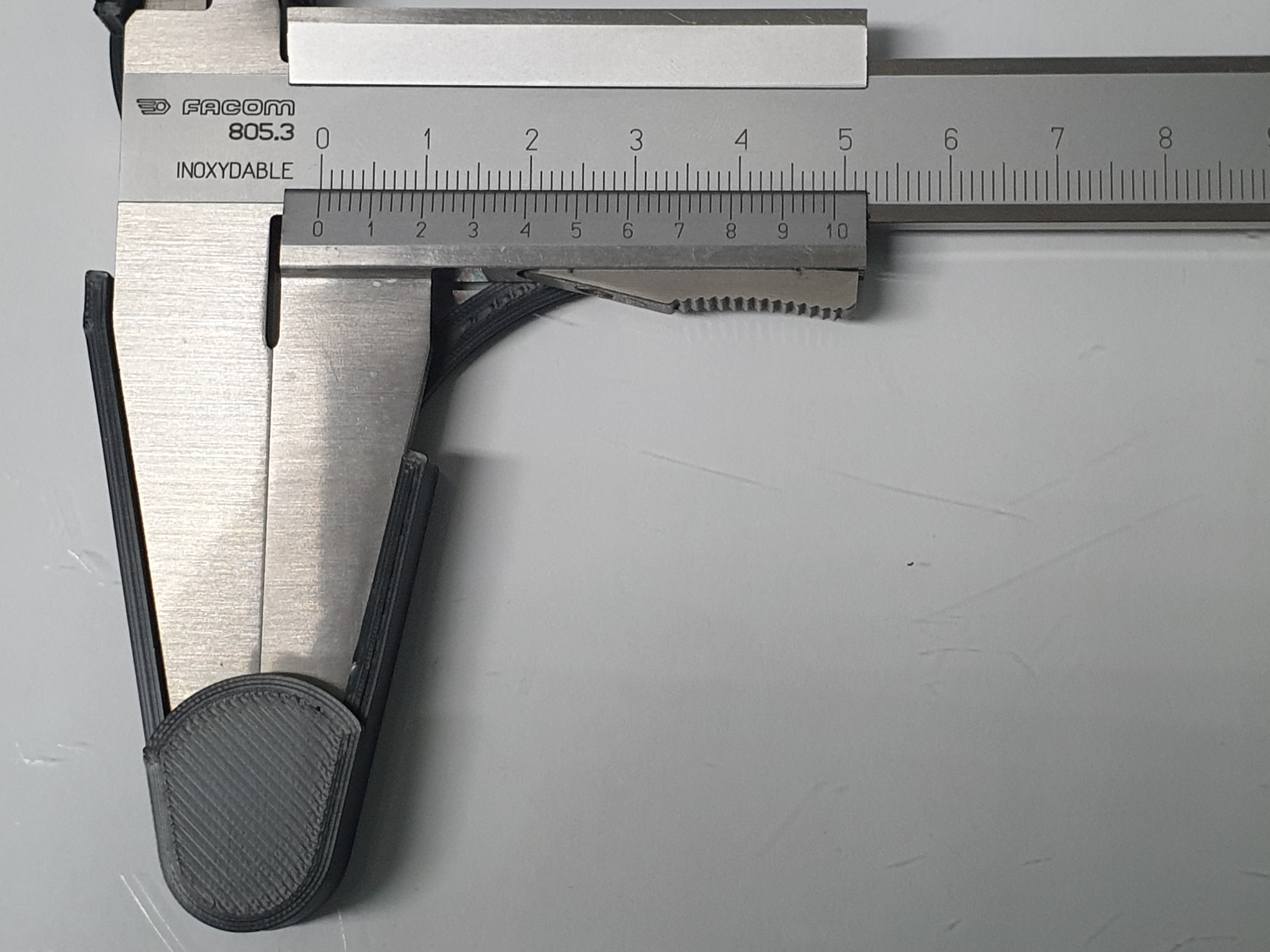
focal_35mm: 35
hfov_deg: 52.6
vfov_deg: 40.4
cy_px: 351
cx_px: 679
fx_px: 1284
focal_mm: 4.3
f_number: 2.4
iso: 160
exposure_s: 1/50
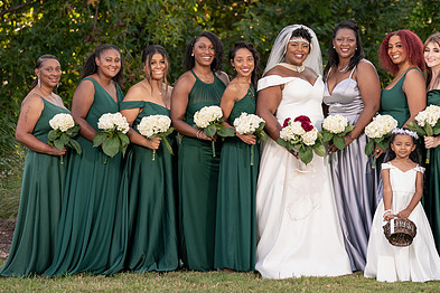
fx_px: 2163
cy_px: 128
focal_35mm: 177
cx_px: 305
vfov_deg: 7.8
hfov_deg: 11.6
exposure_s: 1/200
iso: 160
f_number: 4
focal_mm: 120
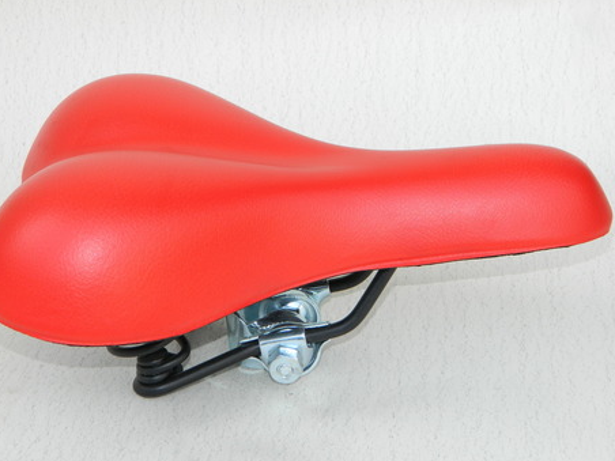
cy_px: 214
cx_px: 280
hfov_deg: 21.1
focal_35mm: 93
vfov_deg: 15.9
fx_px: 1652
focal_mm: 15.1
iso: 80
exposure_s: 1/200
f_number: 4.2
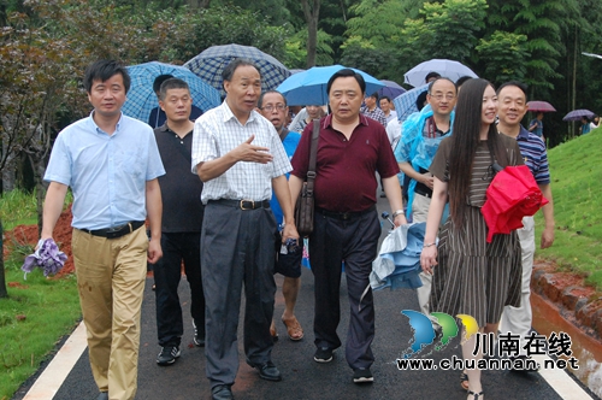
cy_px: 200
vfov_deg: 22.6
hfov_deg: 33.4
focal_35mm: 60
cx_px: 301
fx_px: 1002
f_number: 11
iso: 1600
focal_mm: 40
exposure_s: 1/500
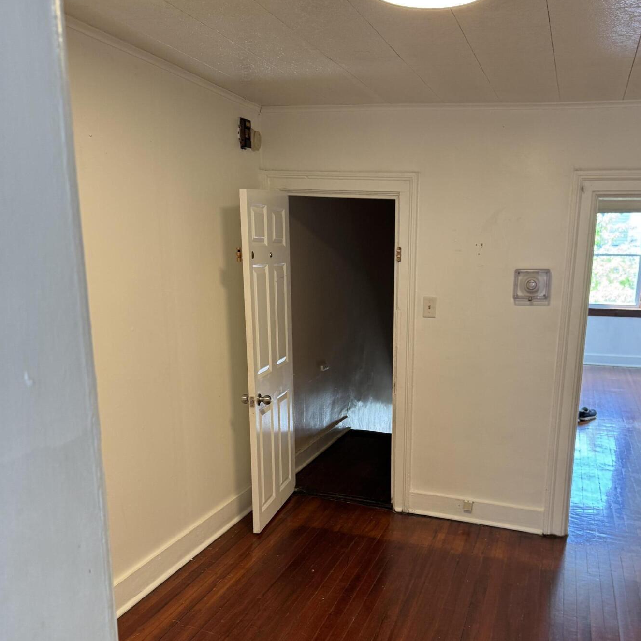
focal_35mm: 32
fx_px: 670
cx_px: 362
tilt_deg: -14.1
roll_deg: +0.6
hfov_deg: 51.0
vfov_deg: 50.4
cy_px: 417
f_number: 1.78
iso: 160
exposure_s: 1/60
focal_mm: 6.76
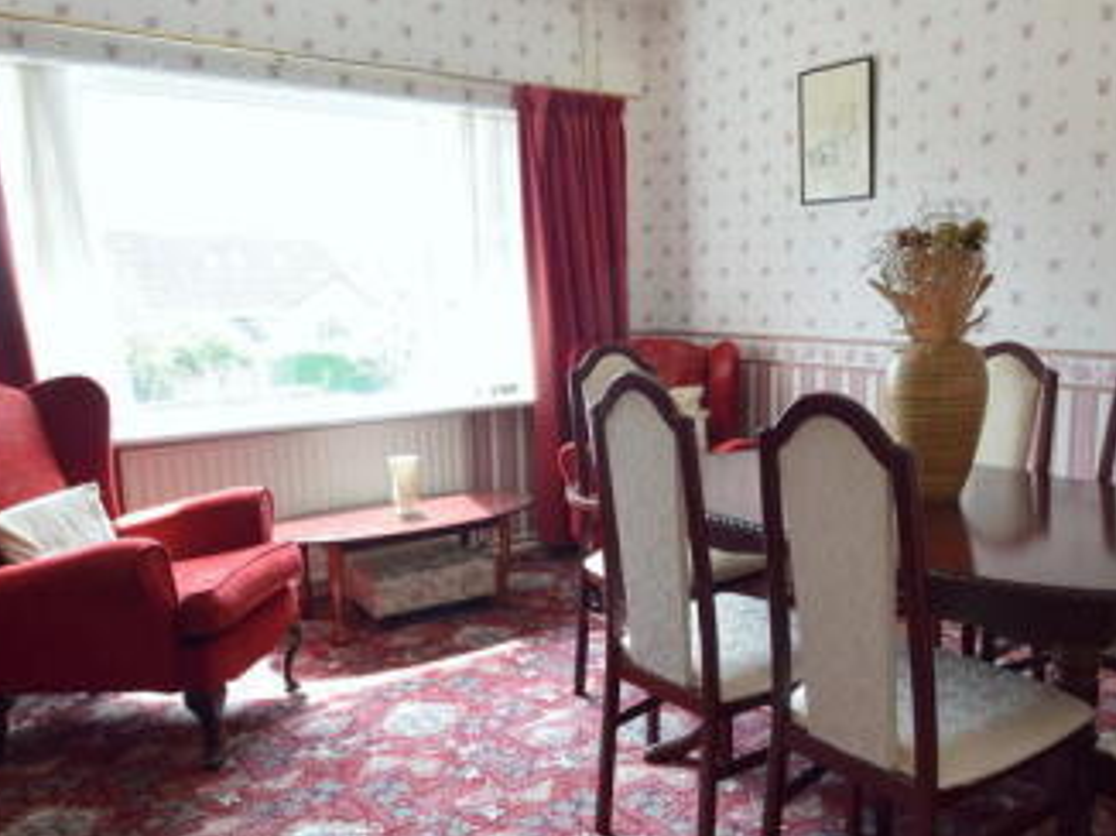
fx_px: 934
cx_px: 683
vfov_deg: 48.2
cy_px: 413
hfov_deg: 61.0
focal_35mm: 29
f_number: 8
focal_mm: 10
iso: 400
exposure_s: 1/60
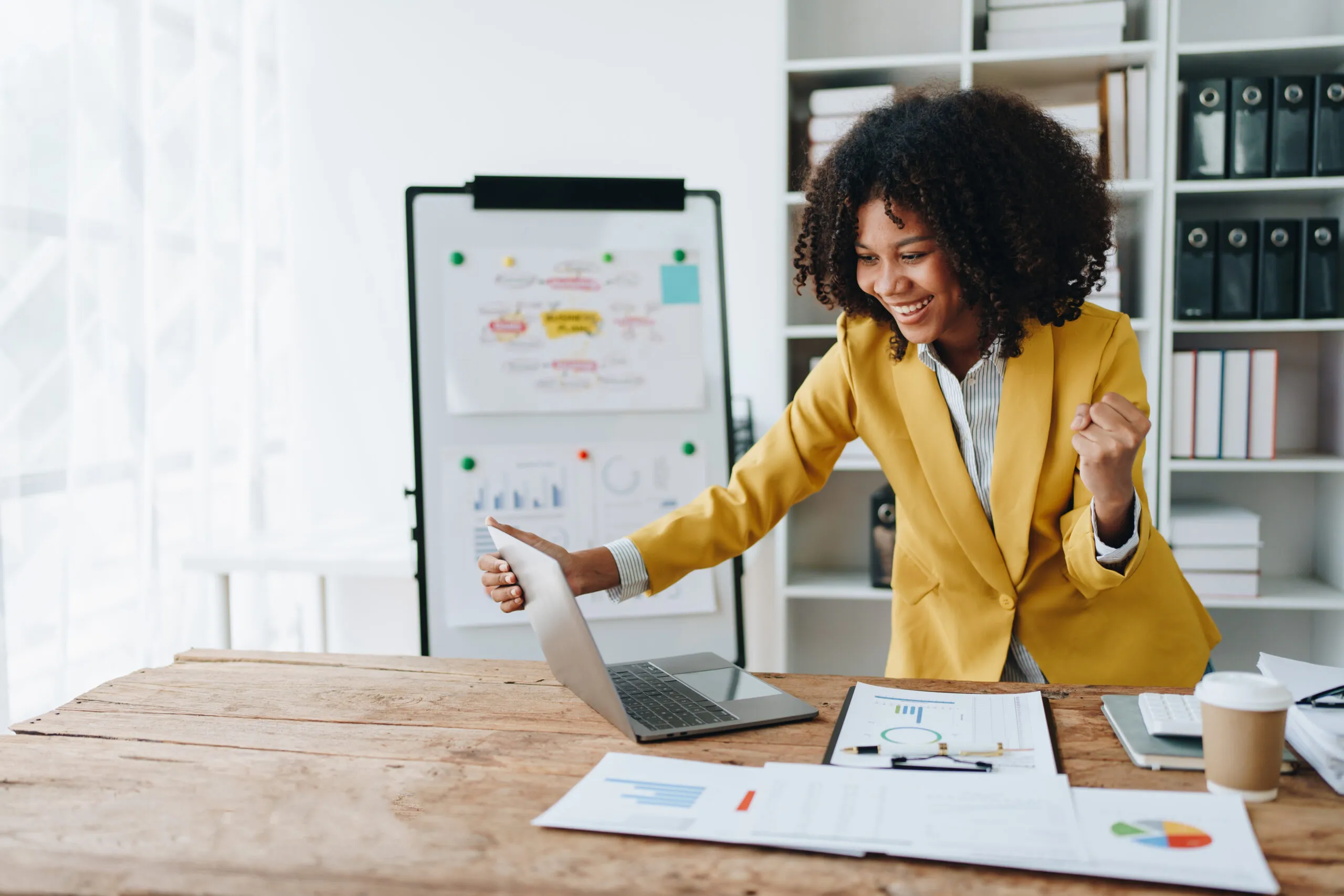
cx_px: 672
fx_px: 1307
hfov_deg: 54.4
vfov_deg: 37.9
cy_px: 448
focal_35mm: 35
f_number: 1.4
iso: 100
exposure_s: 1/1000
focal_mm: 35
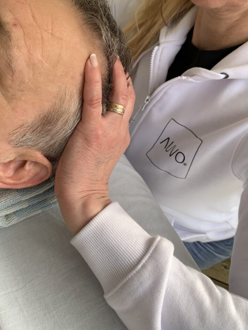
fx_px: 268
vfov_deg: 63.4
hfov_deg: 49.7
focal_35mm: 28
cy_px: 157
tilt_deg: -55.2
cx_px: 117
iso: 25
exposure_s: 1/246
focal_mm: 4.25
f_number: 1.8
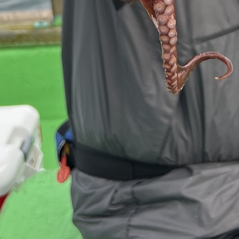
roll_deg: +1.2
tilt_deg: -1.1
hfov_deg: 19.3
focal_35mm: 89
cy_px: -127
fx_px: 695
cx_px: 192
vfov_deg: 17.4
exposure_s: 1/302
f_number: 1.5
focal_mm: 5.7
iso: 50
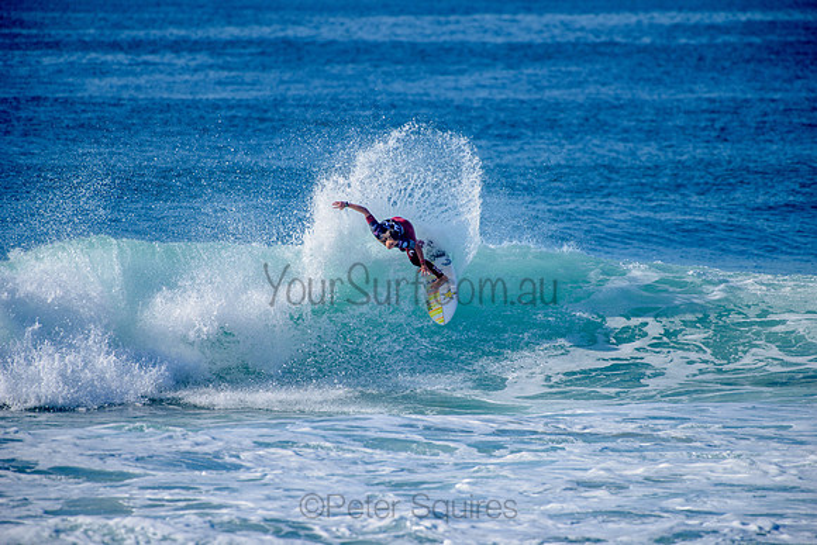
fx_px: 11349
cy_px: 272
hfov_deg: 4.1
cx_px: 408
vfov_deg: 2.8
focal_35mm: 500
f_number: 5.6
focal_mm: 500
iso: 160
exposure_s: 1/1600
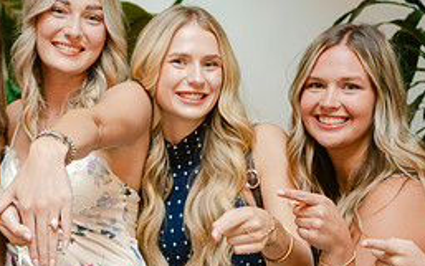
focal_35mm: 106
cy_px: 212
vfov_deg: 12.3
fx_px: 1229
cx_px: 45
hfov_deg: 19.3
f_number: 2.8
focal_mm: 46.1
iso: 1250
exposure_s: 1/250
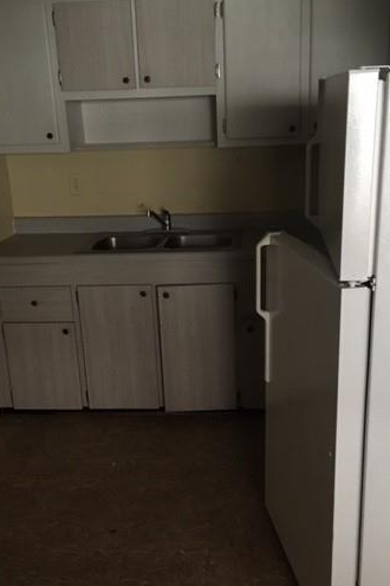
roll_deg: +1.5
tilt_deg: -17.0
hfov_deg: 34.2
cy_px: 301
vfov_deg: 49.5
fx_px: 634
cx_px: 194
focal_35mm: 39
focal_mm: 4.15
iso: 250
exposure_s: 1/30
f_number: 2.2
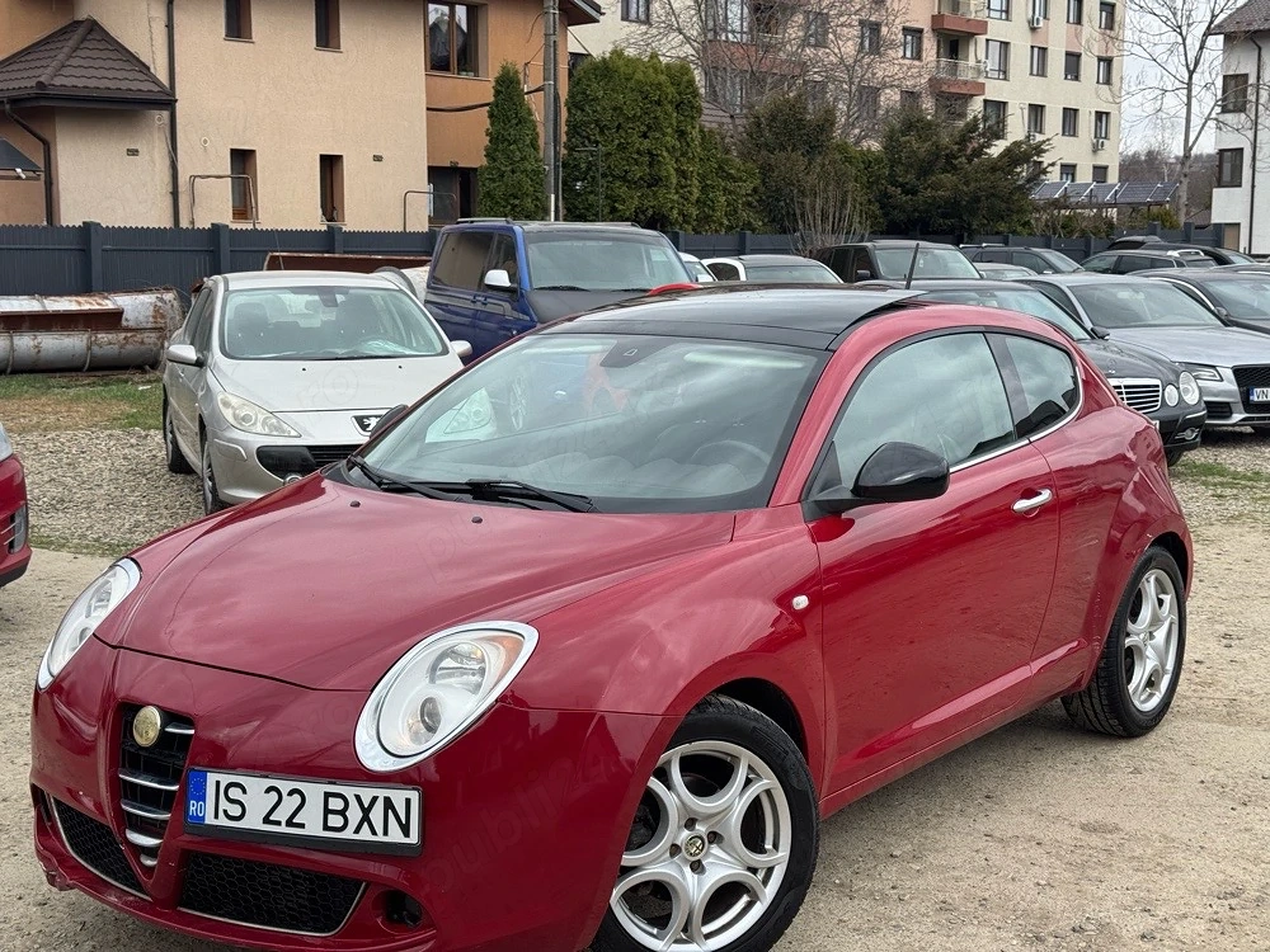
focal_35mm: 48
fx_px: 1761
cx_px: 635
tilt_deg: -7.7
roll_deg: +0.2
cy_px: 476
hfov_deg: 39.7
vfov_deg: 30.3
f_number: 1.78
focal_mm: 6.76
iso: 64
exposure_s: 1/1597
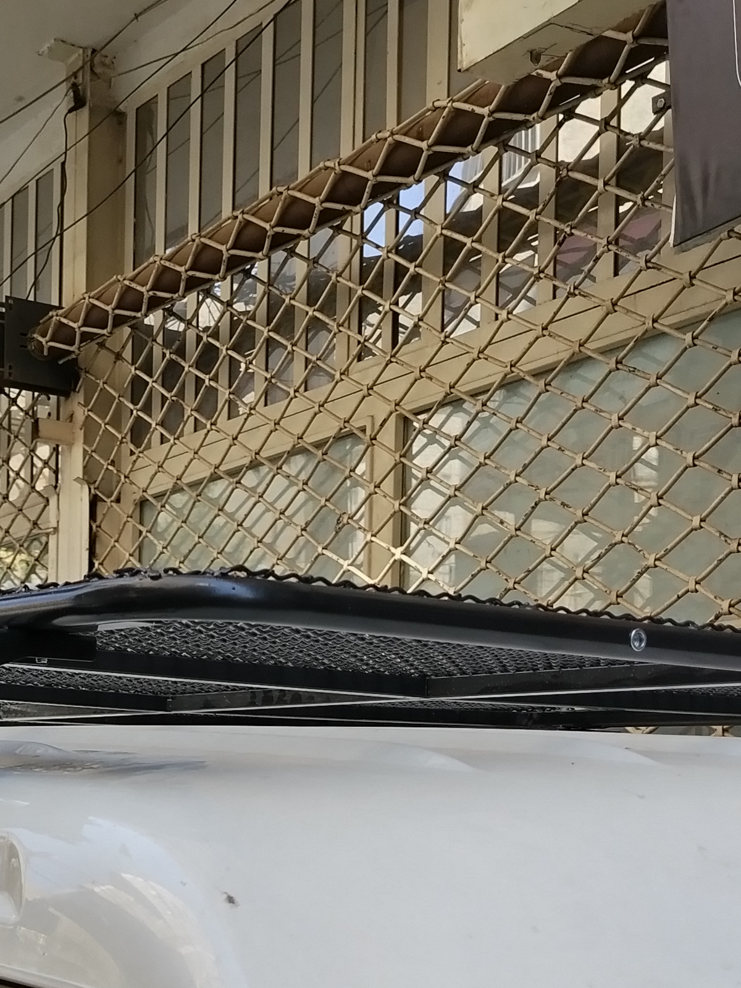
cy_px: 861
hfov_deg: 23.8
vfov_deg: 30.9
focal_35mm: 60
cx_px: 87
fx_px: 1713
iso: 713
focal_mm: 5.25
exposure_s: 1/900
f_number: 1.75
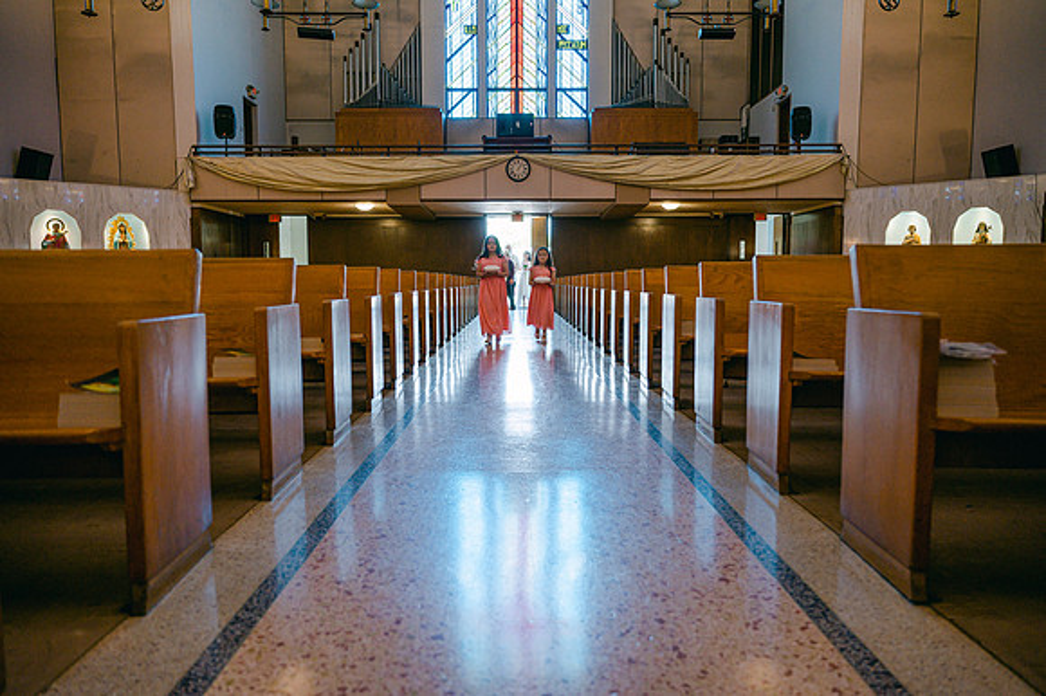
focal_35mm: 25
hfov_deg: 72.6
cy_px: 348
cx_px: 523
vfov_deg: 52.1
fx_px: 712
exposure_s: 1/125
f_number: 2.8
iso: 280
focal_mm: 24
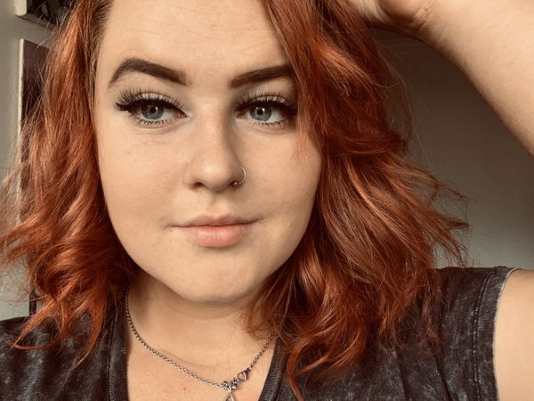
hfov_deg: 56.8
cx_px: 267
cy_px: 200
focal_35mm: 32
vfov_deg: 44.2
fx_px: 494
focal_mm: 2.87
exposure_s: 1/60
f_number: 2.2
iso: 80
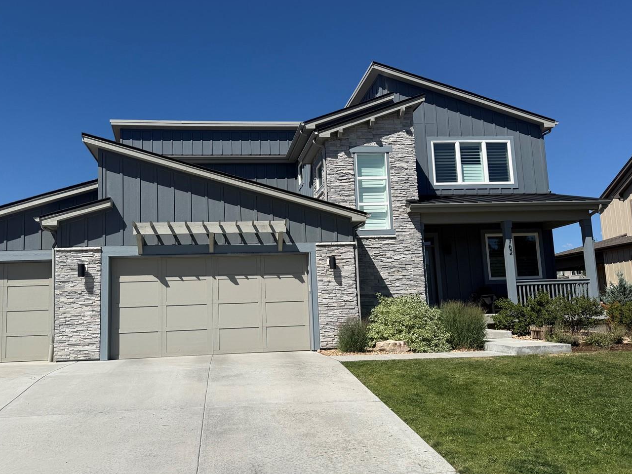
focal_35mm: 30
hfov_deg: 59.7
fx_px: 548
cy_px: 239
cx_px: 271
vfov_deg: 46.8
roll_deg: +1.0
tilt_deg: +8.1
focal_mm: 6.76
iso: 80
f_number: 1.78
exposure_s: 1/7353
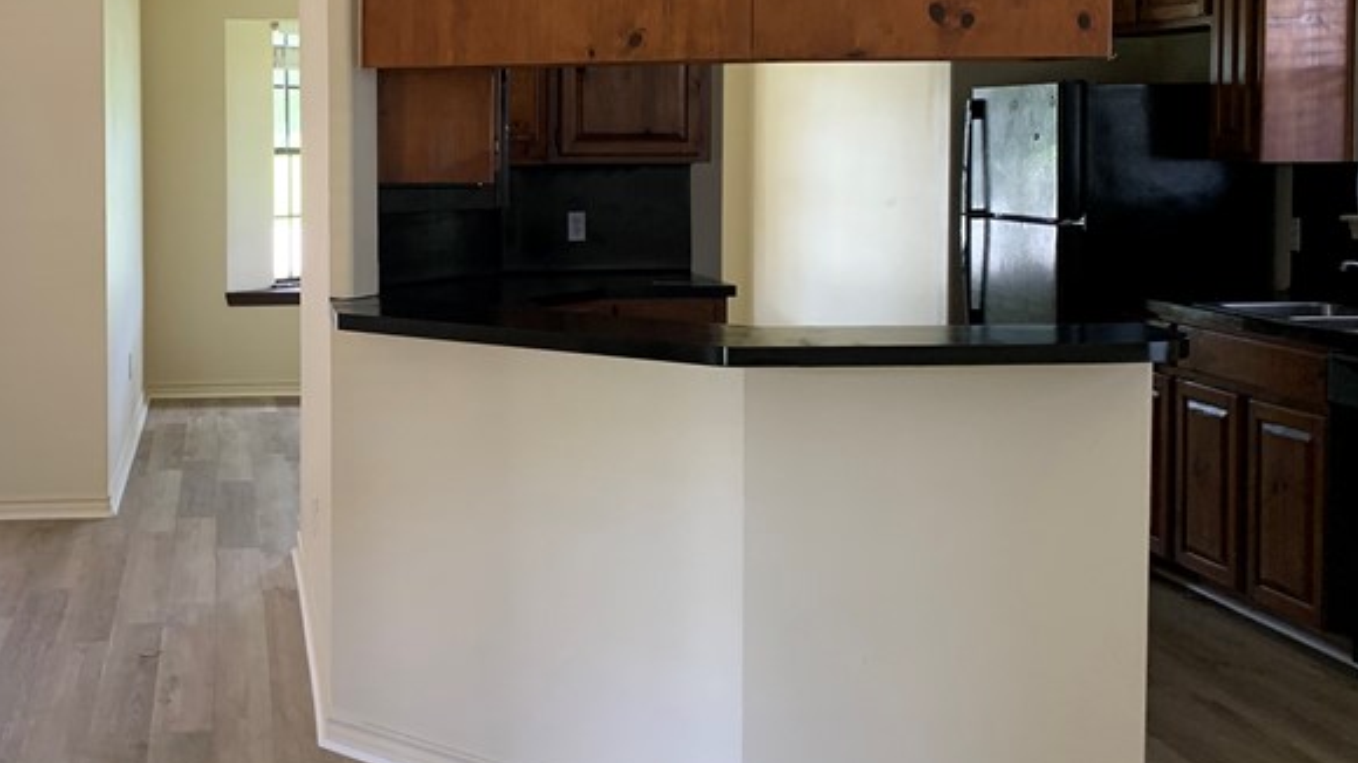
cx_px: 391
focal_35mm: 50
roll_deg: +0.8
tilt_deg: -3.9
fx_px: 1800
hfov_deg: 40.5
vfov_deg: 23.8
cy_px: 234
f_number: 1.8
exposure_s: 1/60
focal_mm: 4.25
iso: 100
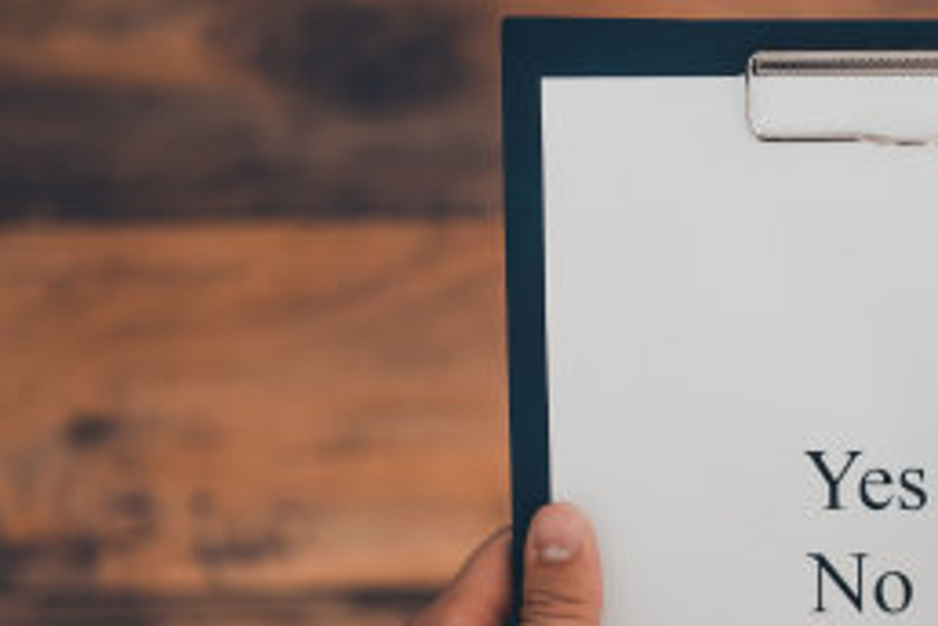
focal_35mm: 114
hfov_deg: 17.5
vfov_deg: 11.8
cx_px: 927
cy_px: 681
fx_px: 2970
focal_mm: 48
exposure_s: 1/125
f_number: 3.2
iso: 320
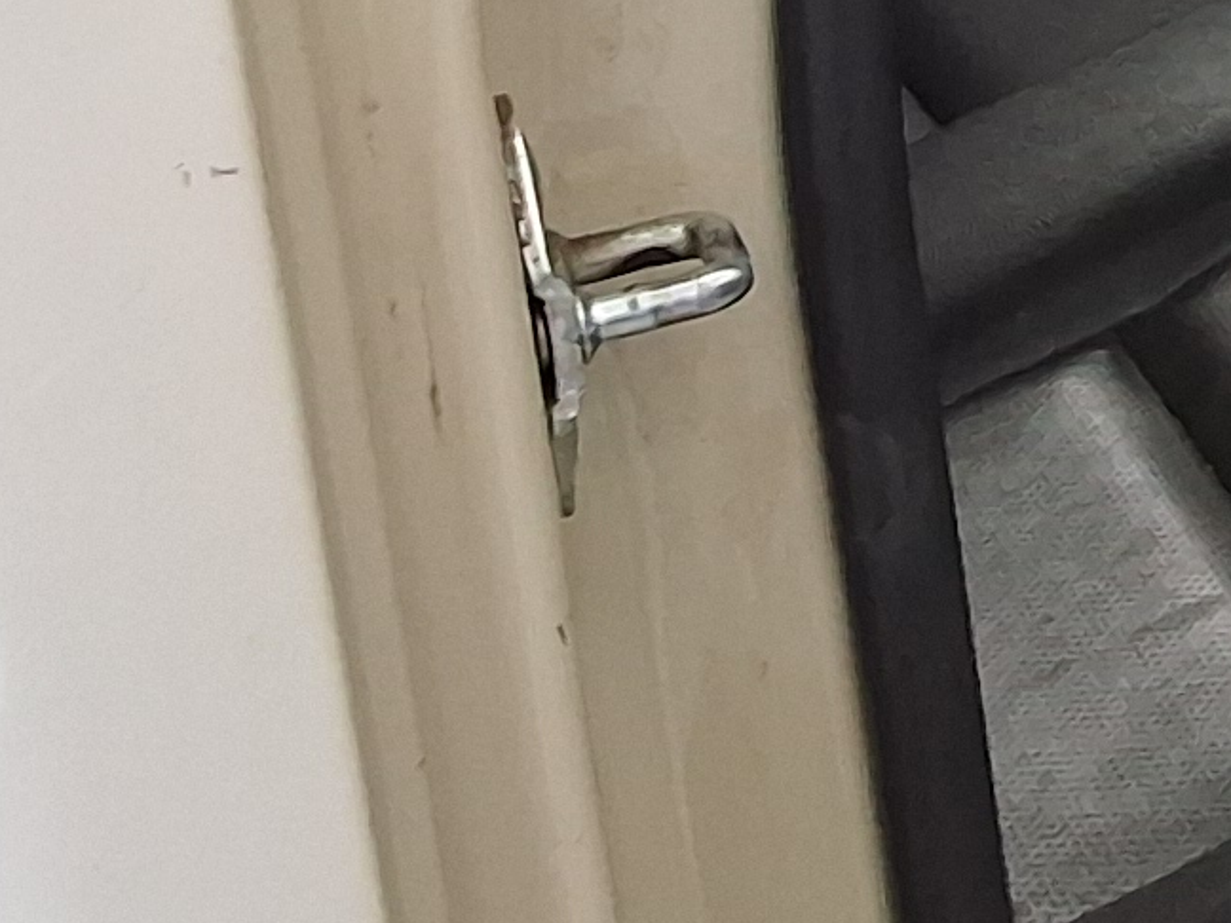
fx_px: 5014
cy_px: -1060
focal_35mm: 141
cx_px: 2164
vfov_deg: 9.6
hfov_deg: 12.8
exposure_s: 1/120
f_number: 1.9
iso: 50
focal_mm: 2.91
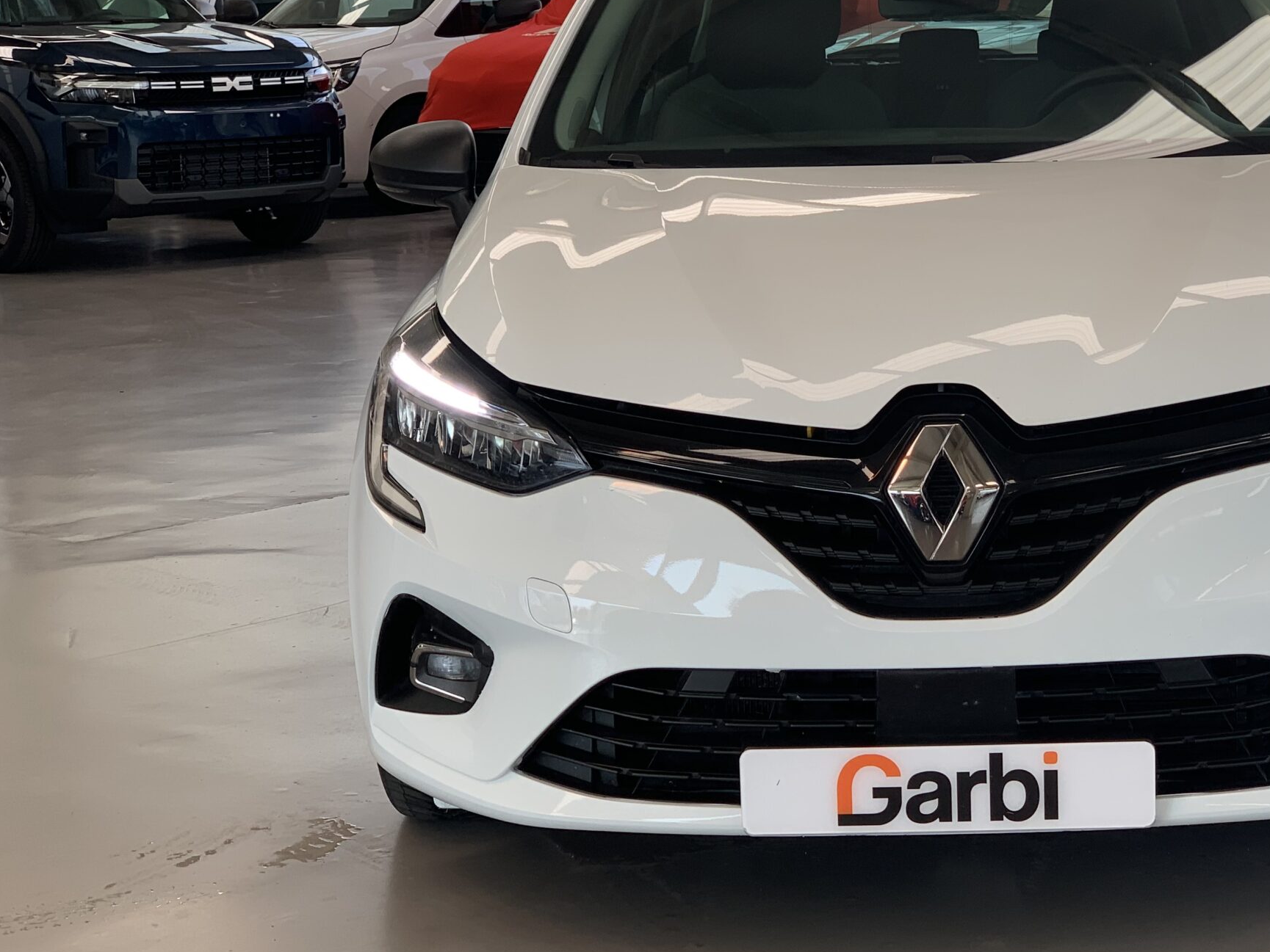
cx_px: 903
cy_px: 427
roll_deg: +0.6
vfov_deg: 19.1
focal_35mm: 77
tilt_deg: -6.8
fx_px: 2825
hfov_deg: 25.1
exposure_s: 1/104
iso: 16
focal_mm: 6
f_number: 2.4
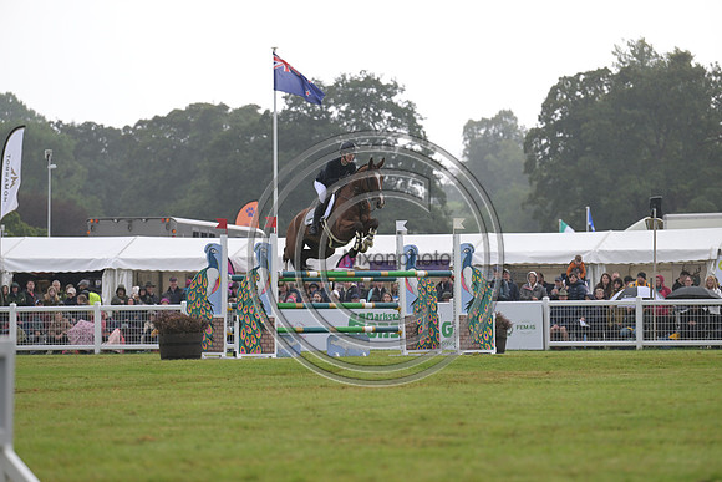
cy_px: 241
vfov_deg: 6.9
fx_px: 4012
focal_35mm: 200
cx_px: 361
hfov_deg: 10.3
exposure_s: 1/1250
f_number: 4.5
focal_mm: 200
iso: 1100
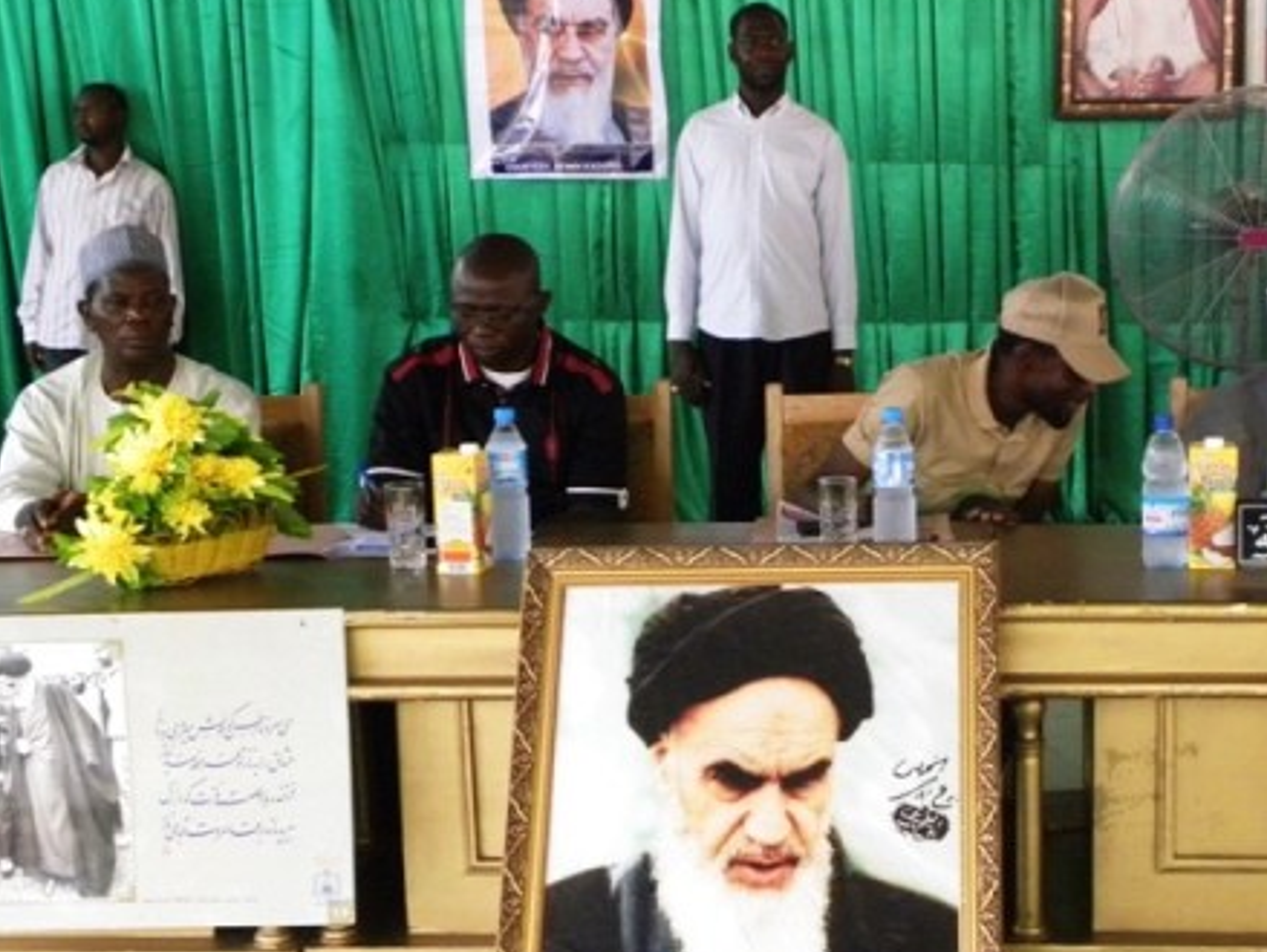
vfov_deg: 21.9
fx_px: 2454
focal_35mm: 67
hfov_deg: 28.6
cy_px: 534
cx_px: 900
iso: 400
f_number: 3.2
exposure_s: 1/85.5
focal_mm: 8.2
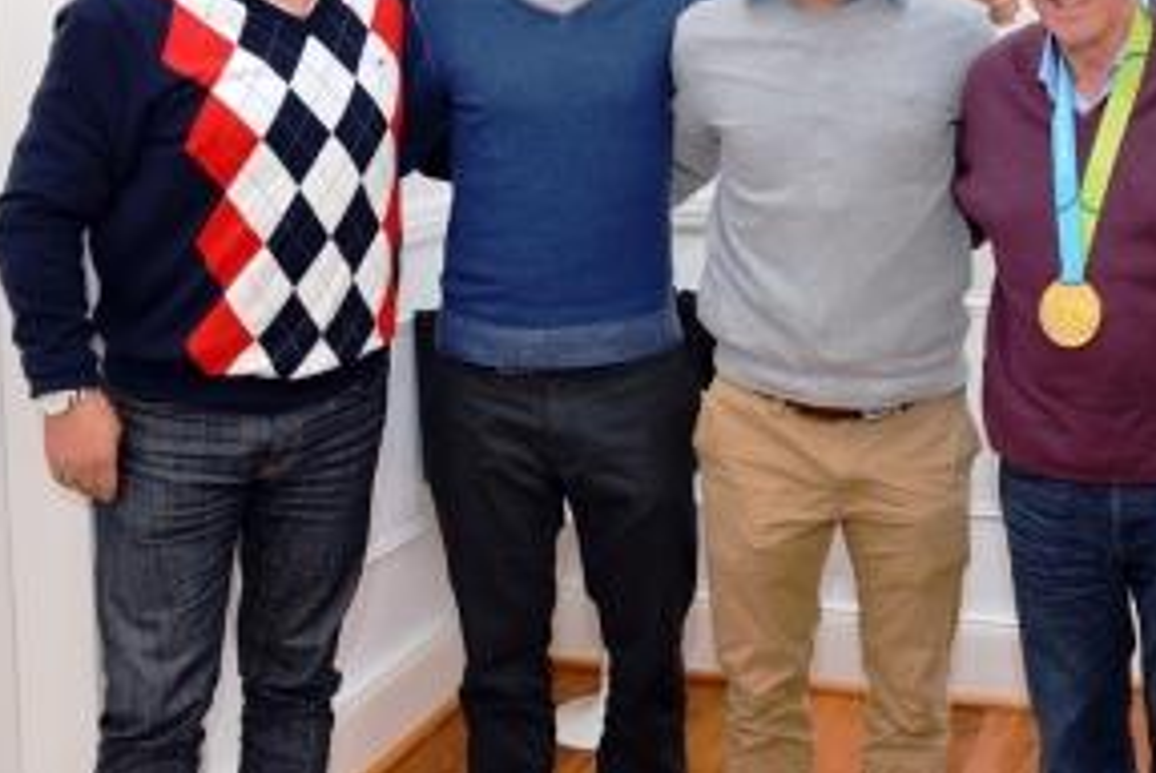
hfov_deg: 36.5
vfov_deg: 25.2
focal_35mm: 53
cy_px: 179
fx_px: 1704
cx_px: 882
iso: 640
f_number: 6.3
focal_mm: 34
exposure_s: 1/60
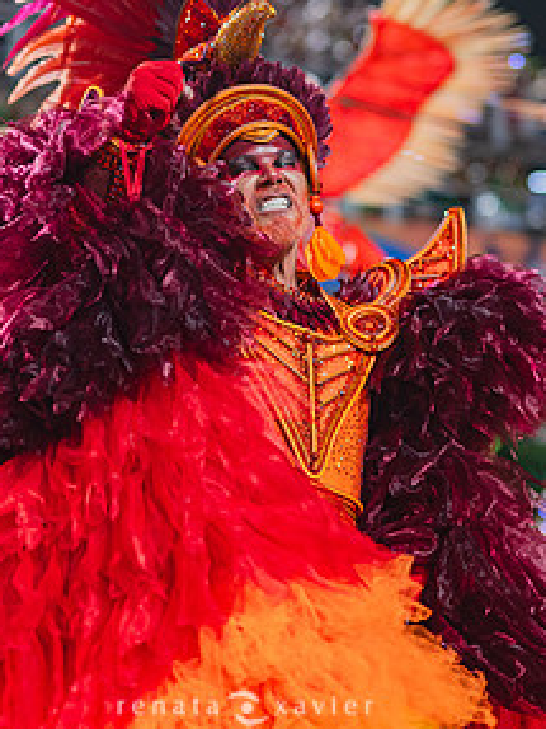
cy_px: 180
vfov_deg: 17.3
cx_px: 241
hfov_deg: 13.1
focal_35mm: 113
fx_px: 2378
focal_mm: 50
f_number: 1.4
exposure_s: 1/1000
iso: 800
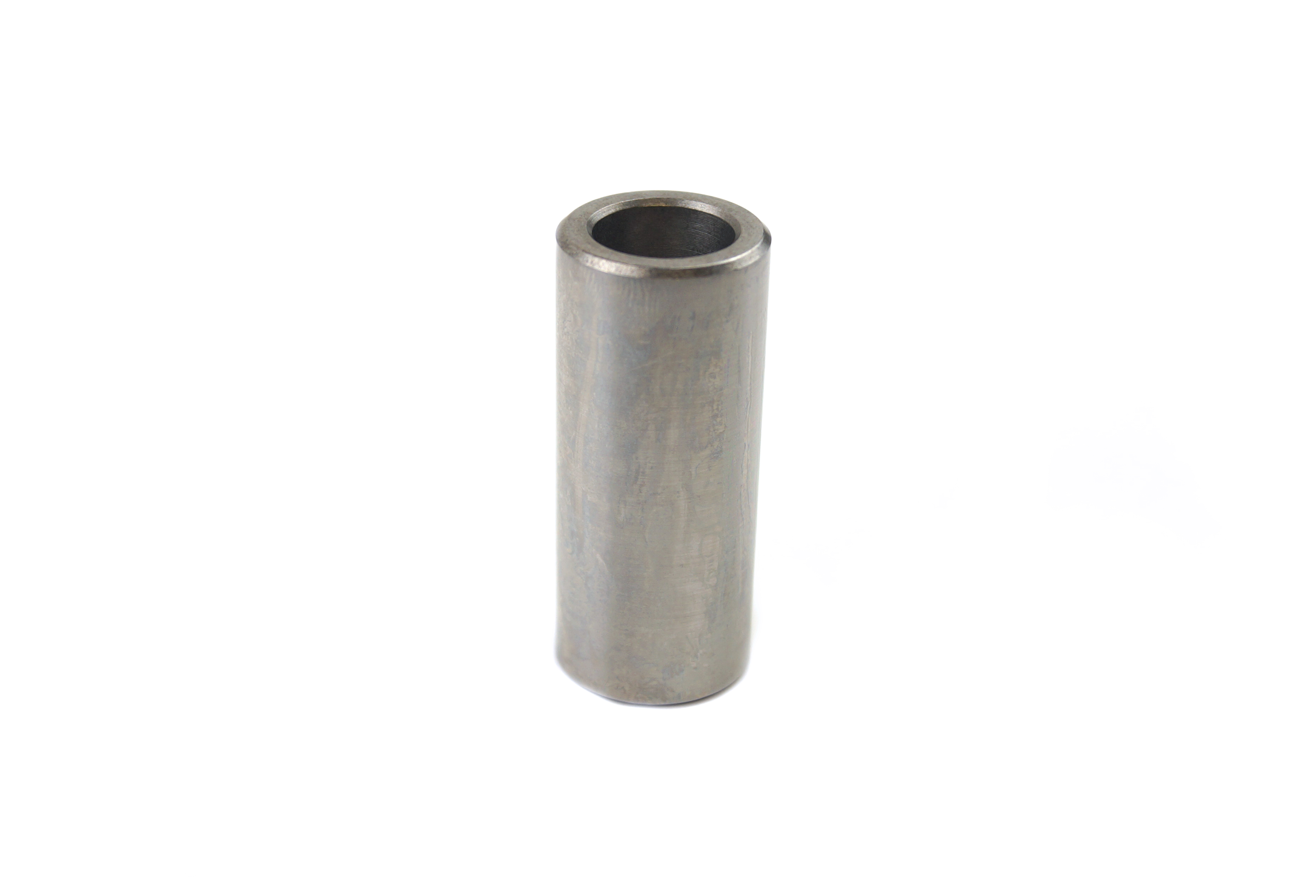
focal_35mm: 68
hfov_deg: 29.8
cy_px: 438
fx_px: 2461
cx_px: 656
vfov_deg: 20.2
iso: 100
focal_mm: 45
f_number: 6.3
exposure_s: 1/80
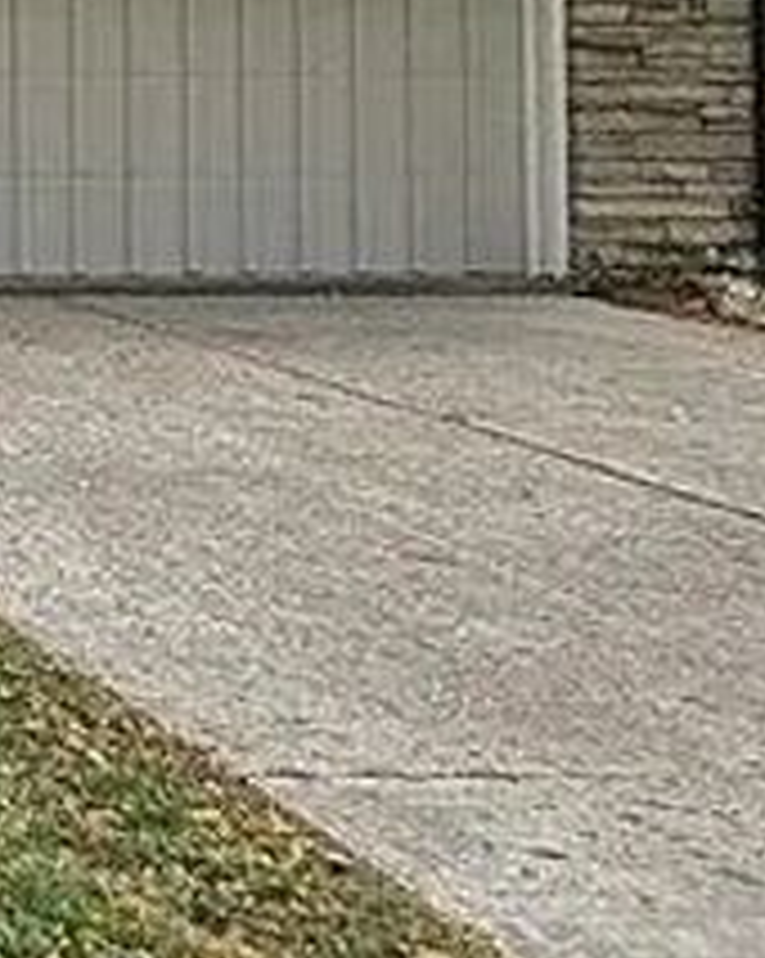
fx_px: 1729
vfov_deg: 28.7
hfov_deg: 15.4
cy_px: -40
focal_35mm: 61
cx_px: -1022
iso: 50
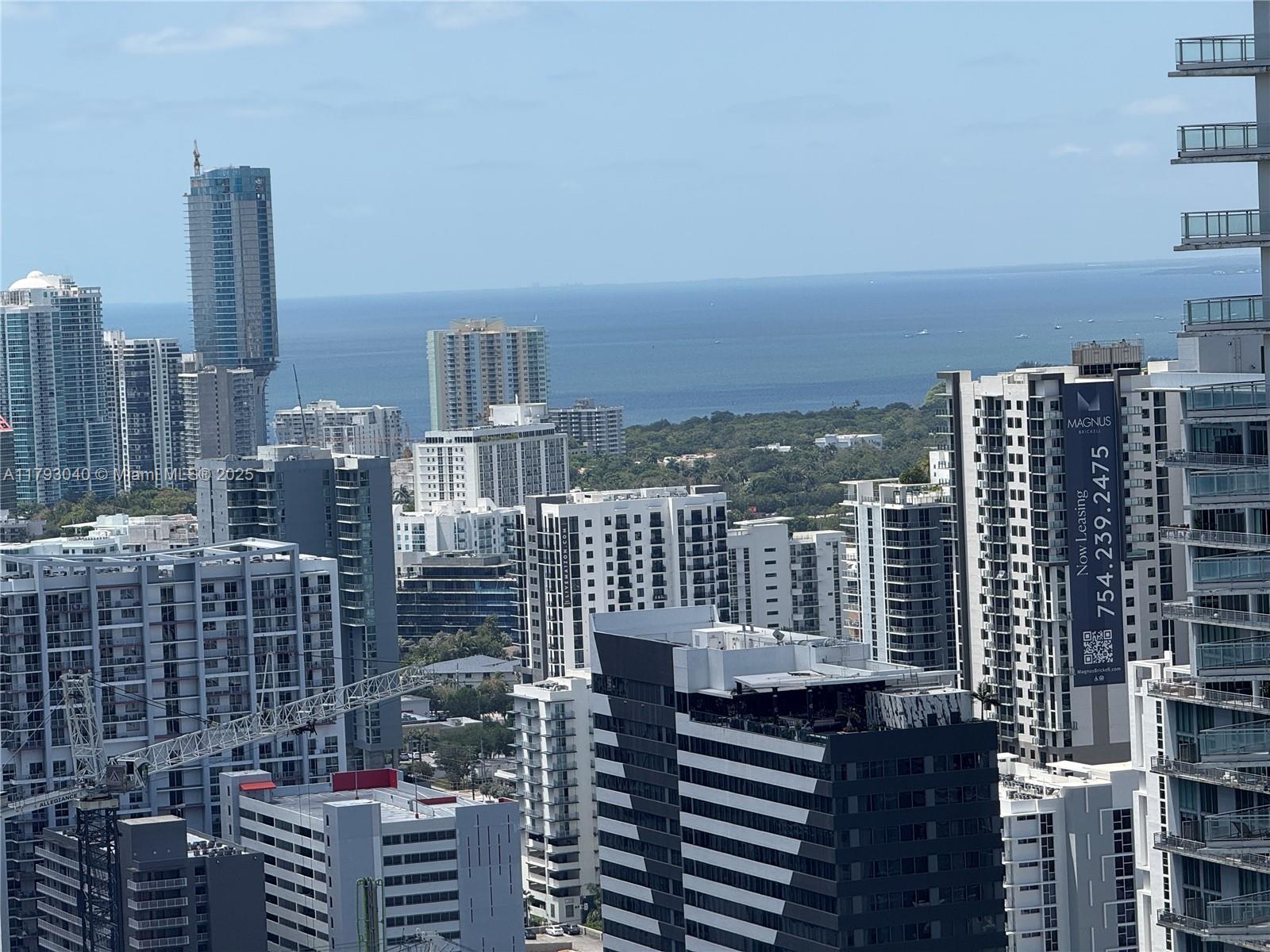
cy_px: 476
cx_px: 635
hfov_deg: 16.4
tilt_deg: -2.4
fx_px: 4403
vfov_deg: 12.3
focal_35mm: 120
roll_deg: +2.6
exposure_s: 1/1916
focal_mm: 15.66
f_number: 2.8
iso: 64
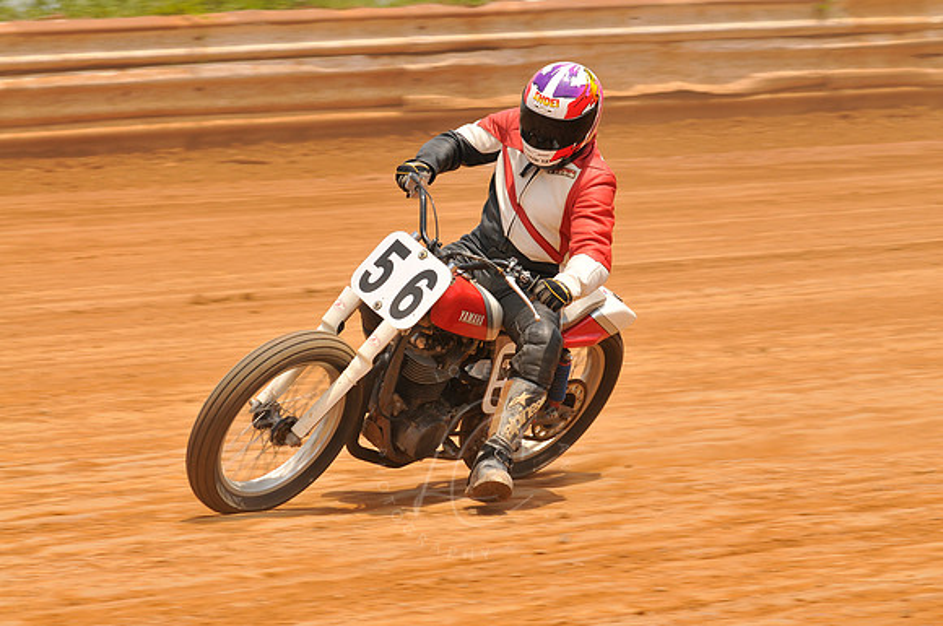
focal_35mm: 202
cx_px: 472
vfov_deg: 6.8
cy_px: 313
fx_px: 5297
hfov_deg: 10.2
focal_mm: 135
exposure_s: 1/400
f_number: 9
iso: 200
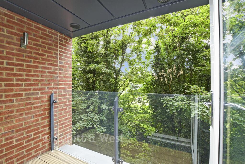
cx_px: 122
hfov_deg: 100.4
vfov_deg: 77.3
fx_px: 102
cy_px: 82
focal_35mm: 15
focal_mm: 10
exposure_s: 1/8
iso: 160
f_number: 8
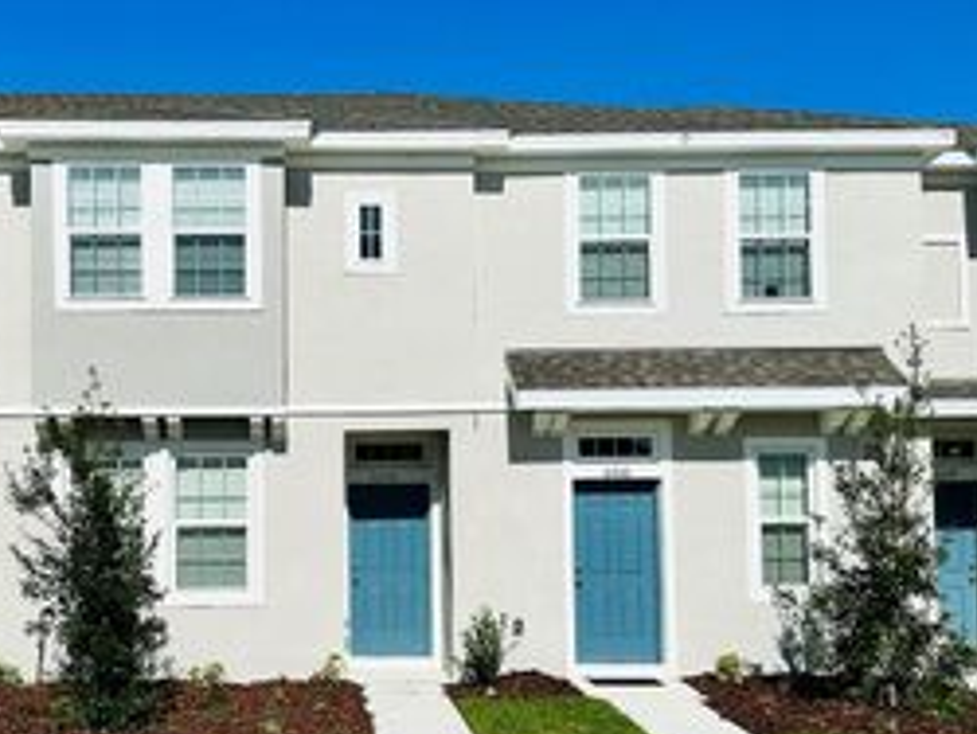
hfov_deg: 38.9
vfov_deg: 30.2
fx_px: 1356
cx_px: 289
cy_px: 467
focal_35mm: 48
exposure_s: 1/15625
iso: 80
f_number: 1.78
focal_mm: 6.86
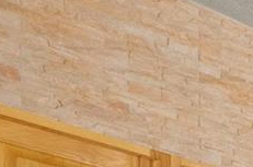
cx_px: 818
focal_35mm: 97
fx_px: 680
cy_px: 504
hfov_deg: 10.5
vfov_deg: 10.2
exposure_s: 1/4
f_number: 14
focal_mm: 14
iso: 640
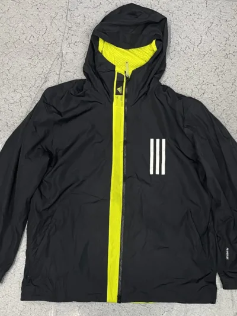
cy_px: 158
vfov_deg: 67.3
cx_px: 118
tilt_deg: -83.6
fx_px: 237
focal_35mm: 26
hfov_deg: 53.1
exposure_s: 1/50
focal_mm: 4.2
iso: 250
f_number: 1.6
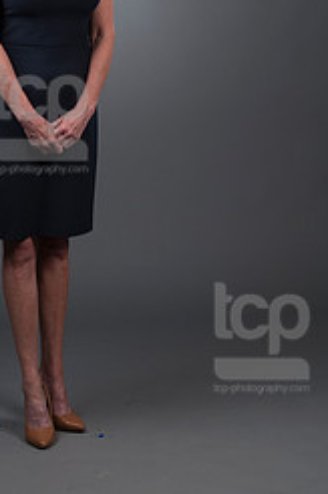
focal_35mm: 147
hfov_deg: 9.3
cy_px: 119
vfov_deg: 13.9
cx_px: 40
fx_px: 2012
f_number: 5.6
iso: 160
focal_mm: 80
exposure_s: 1/250
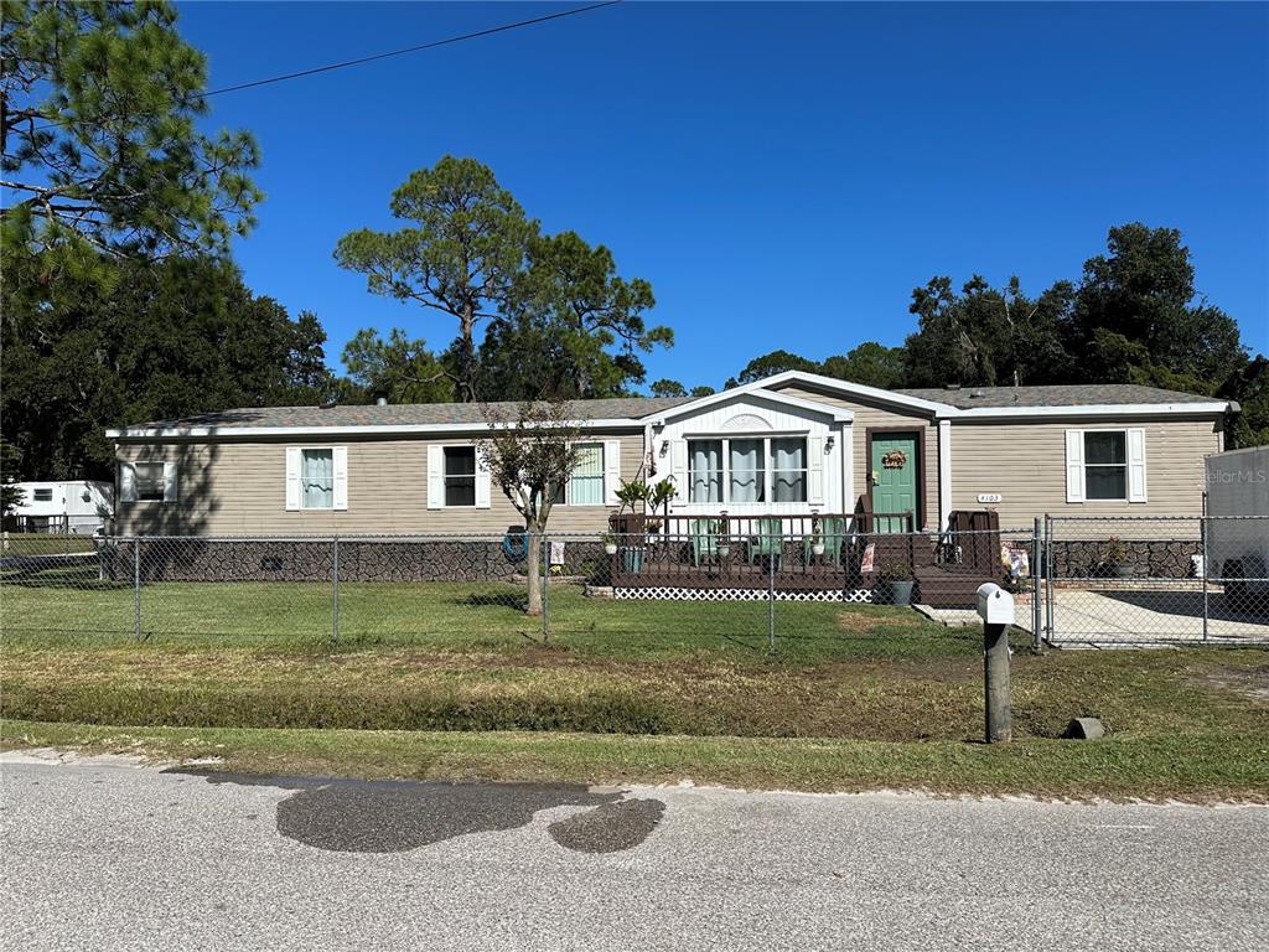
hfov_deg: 71.6
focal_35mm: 24
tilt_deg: +2.2
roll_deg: -0.1
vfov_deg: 56.8
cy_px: 476
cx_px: 634
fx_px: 880
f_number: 1.78
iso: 80
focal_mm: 6.86
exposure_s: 1/7042
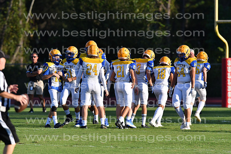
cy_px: 77
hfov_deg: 4.6
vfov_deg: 3.1
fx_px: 2888
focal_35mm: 450
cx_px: 116
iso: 900
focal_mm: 300
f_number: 4.5
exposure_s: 1/8000
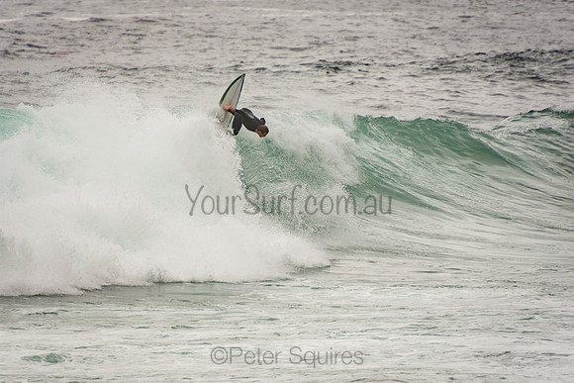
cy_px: 192
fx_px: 9568
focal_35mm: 600
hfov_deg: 3.4
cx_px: 287
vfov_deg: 2.3
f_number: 5.6
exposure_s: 1/1250
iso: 250
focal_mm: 400
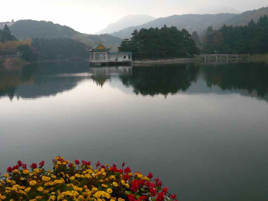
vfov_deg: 36.0
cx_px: 131
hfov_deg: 46.8
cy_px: 98
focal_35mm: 40
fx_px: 310
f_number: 2.9
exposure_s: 1/400
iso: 200
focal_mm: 4.9
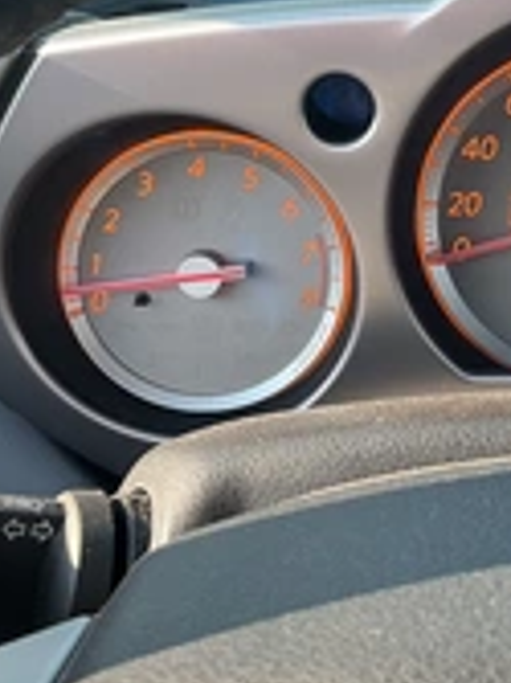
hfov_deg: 21.0
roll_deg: +1.2
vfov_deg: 28.7
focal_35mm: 67
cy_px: 192
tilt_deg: -19.9
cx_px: 540
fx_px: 1320
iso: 20
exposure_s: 1/122
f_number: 1.8
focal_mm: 3
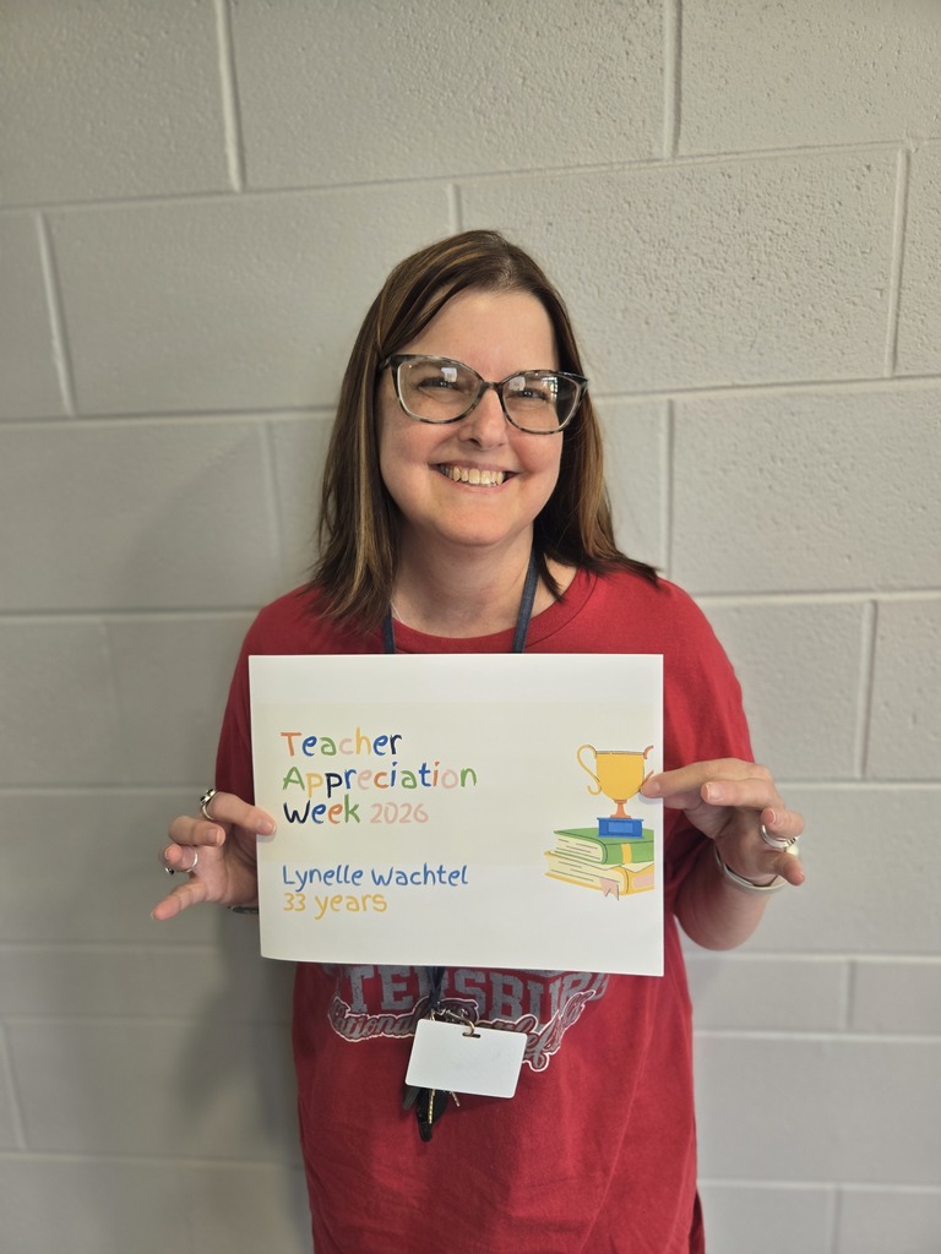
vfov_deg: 73.9
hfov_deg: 58.9
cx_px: 470
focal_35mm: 23
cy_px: 627
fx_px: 834
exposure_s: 1/120
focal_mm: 5.4
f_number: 1.8
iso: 64
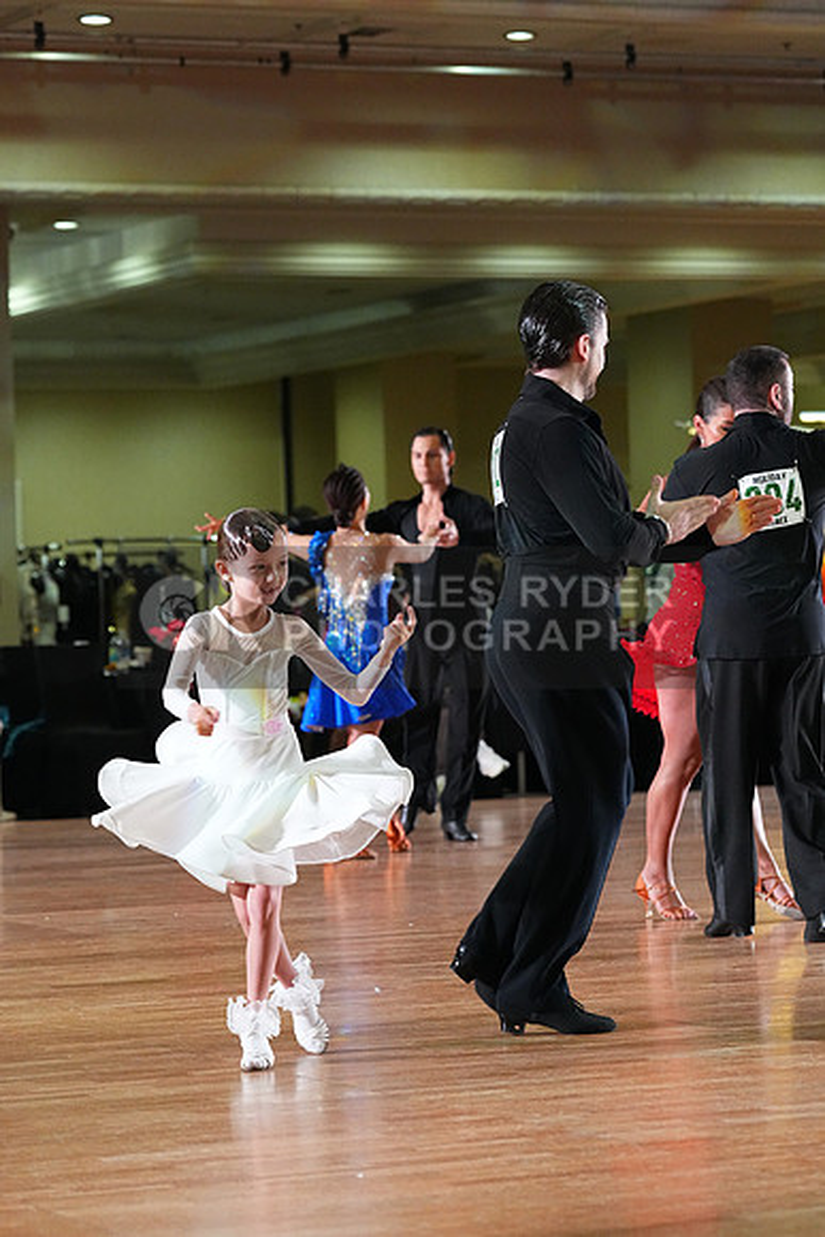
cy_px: 618
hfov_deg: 11.7
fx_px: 4019
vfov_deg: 17.5
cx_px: 412
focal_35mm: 117
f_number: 5
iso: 8000
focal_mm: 117
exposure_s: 1/400
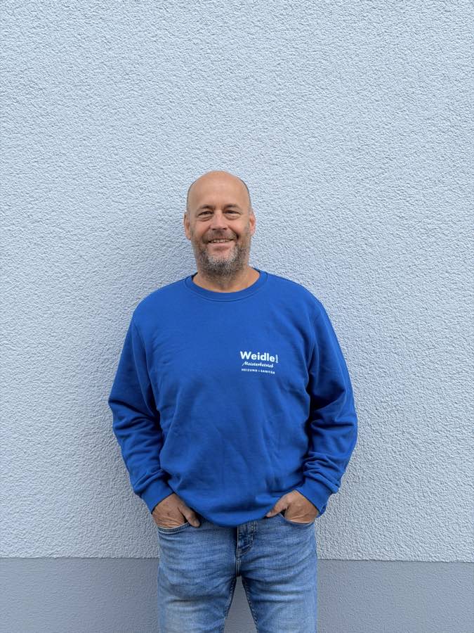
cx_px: 237
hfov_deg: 30.3
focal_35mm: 48
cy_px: 316
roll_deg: +0.4
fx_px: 876
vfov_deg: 39.7
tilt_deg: -3.3
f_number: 1.78
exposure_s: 1/706
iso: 64
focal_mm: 6.76
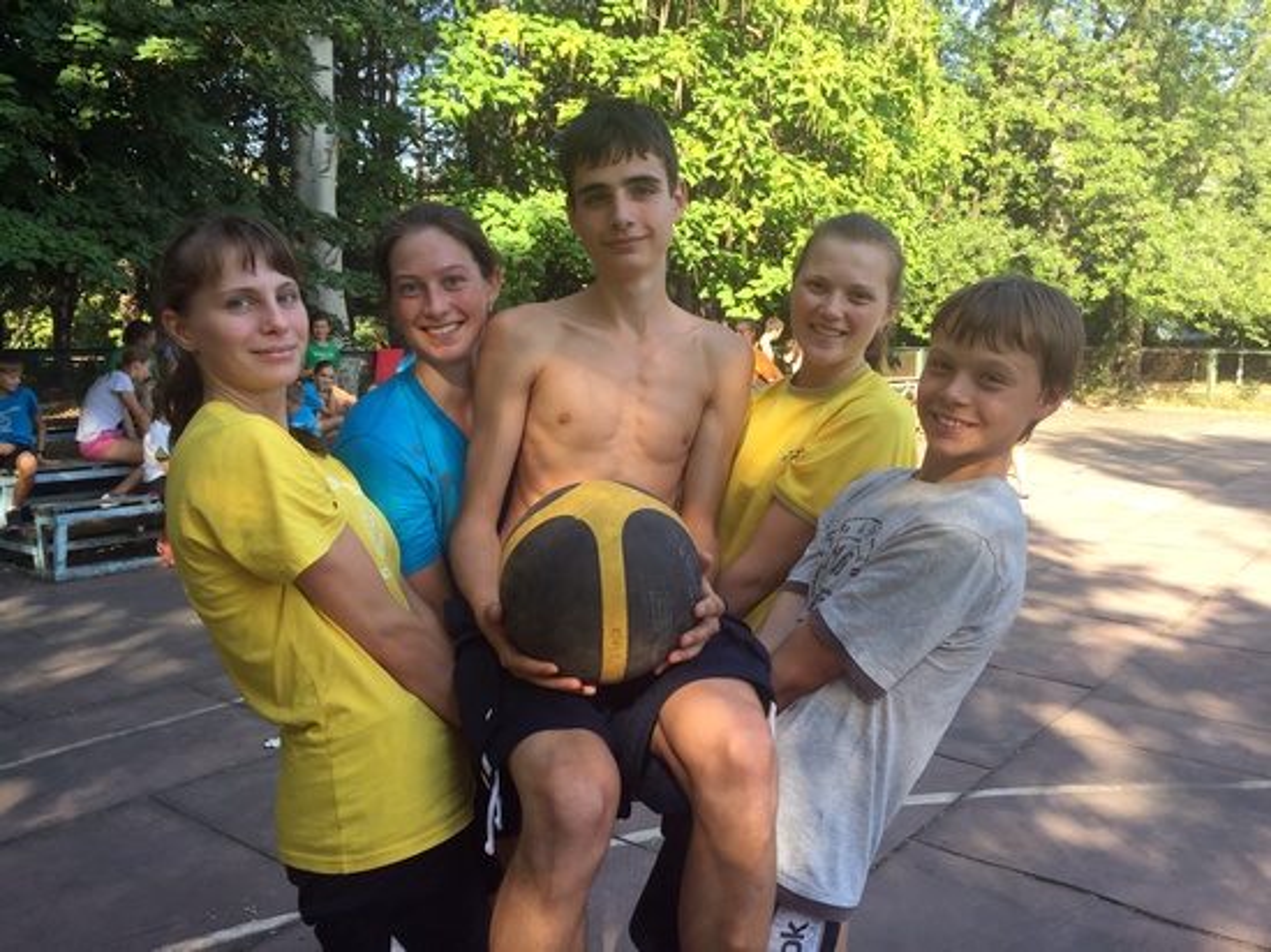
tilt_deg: -6.5
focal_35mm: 29
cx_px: 636
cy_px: 476
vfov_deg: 48.2
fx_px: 1064
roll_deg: -1.6
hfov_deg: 61.7
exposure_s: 1/237
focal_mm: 4.15
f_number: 2.2
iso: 32
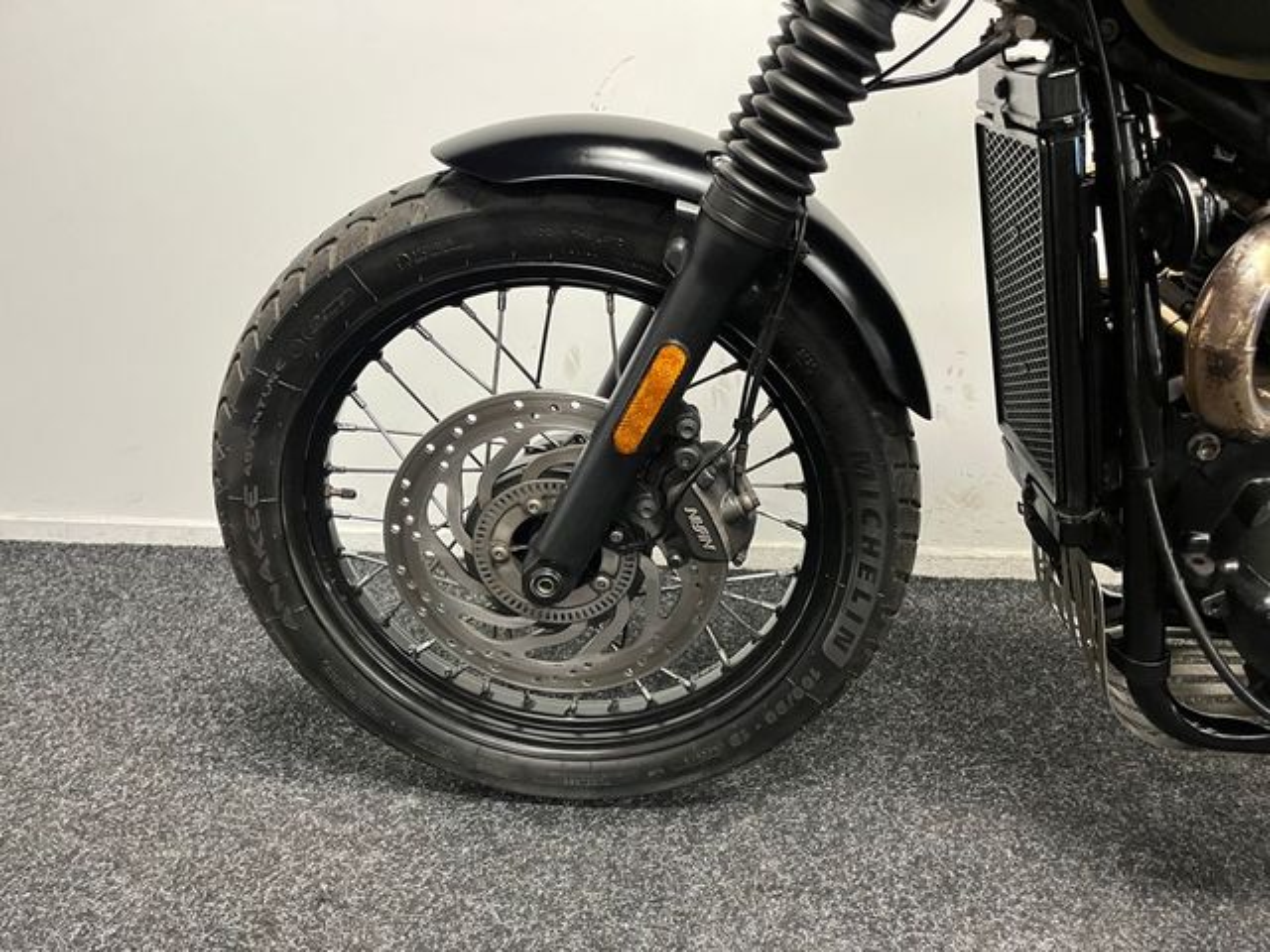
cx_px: 635
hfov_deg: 67.3
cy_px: 476
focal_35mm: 26
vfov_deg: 53.1
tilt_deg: -22.7
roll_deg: -2.6
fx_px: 954
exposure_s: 1/50
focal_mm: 5.1
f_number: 1.6
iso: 320
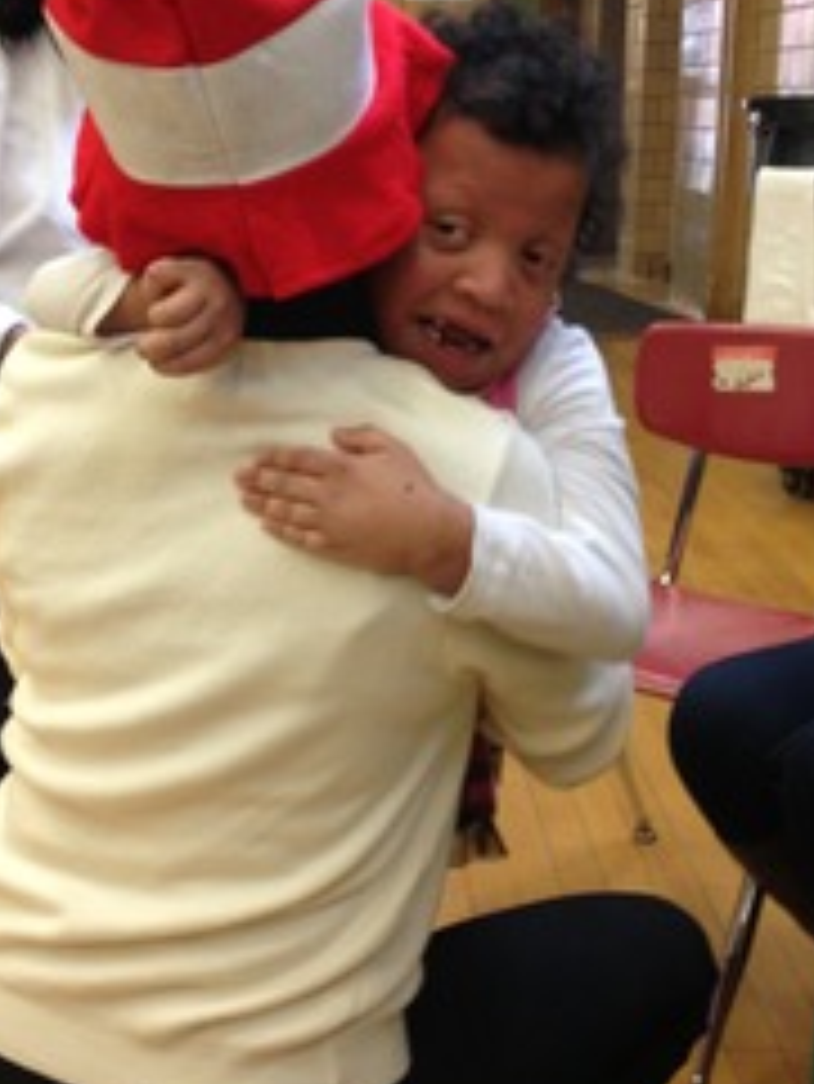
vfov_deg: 33.7
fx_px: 1786
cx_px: 360
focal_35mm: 57
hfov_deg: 25.7
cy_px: 450
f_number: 2.4
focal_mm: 4.28
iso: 80
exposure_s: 1/20
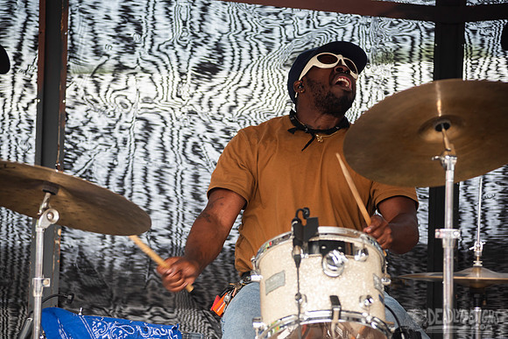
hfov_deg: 15.2
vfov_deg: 10.2
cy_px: 170
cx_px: 254
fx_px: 1905
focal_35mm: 135
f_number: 4
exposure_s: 1/400
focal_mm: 135
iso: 200
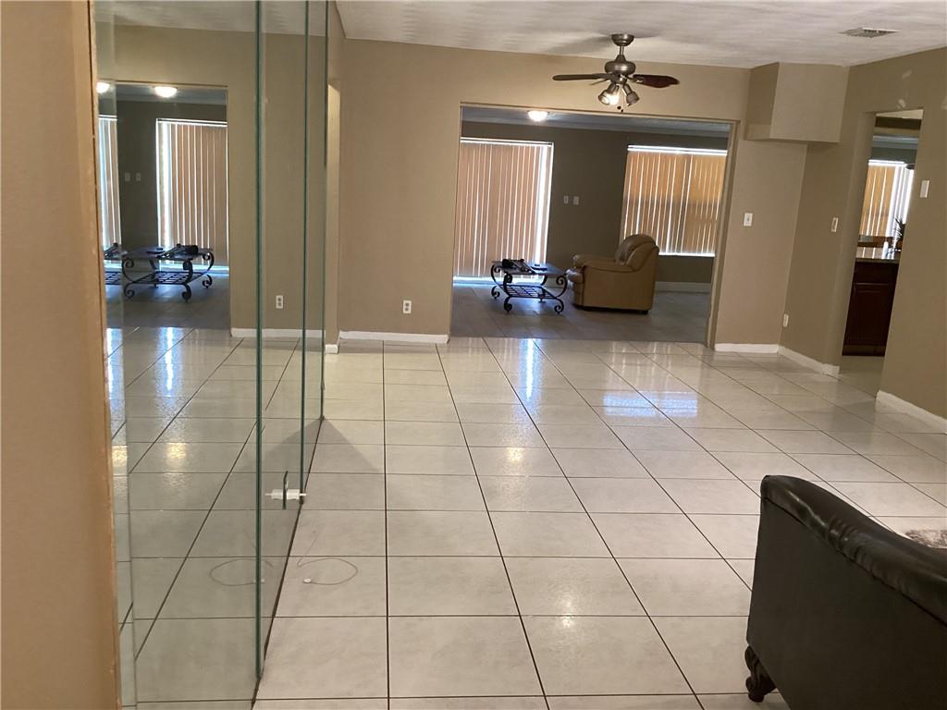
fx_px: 848
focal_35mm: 31
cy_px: 355
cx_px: 474
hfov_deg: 58.4
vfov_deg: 45.4
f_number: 2.4
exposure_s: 1/40
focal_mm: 3.3
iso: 320
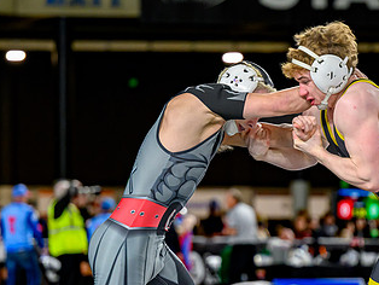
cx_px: 278
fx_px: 2684
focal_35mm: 245
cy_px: 161
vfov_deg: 6.1
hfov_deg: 8.1
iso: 2500
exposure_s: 1/800
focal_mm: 105
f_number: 2.8
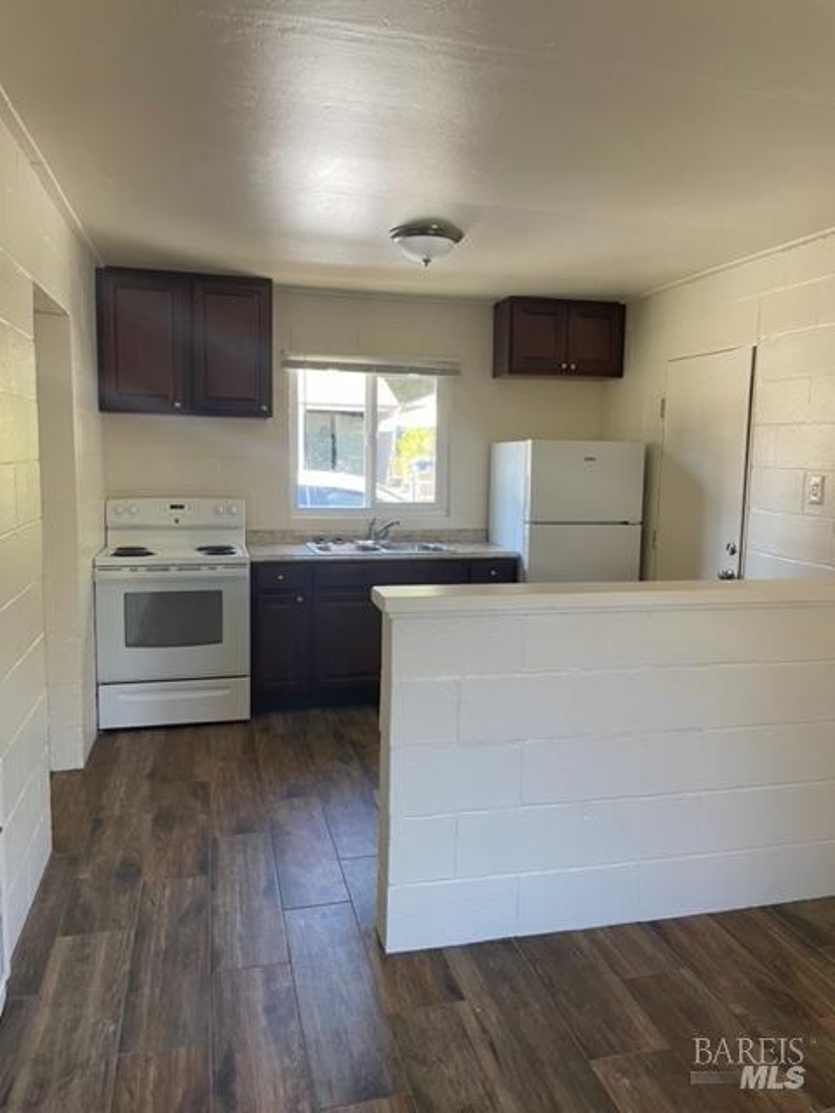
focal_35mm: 26
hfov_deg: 53.1
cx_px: 418
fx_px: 836
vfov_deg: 67.3
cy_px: 556
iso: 125
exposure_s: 1/100
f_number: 1.6
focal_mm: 4.2
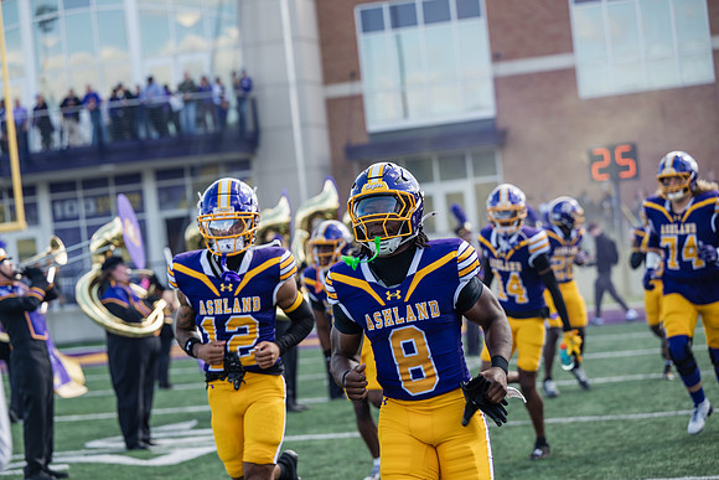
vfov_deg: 13.7
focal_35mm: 100
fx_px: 1998
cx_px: 360
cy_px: 240
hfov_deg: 20.4
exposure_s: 1/250
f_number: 3.5
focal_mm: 100
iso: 100
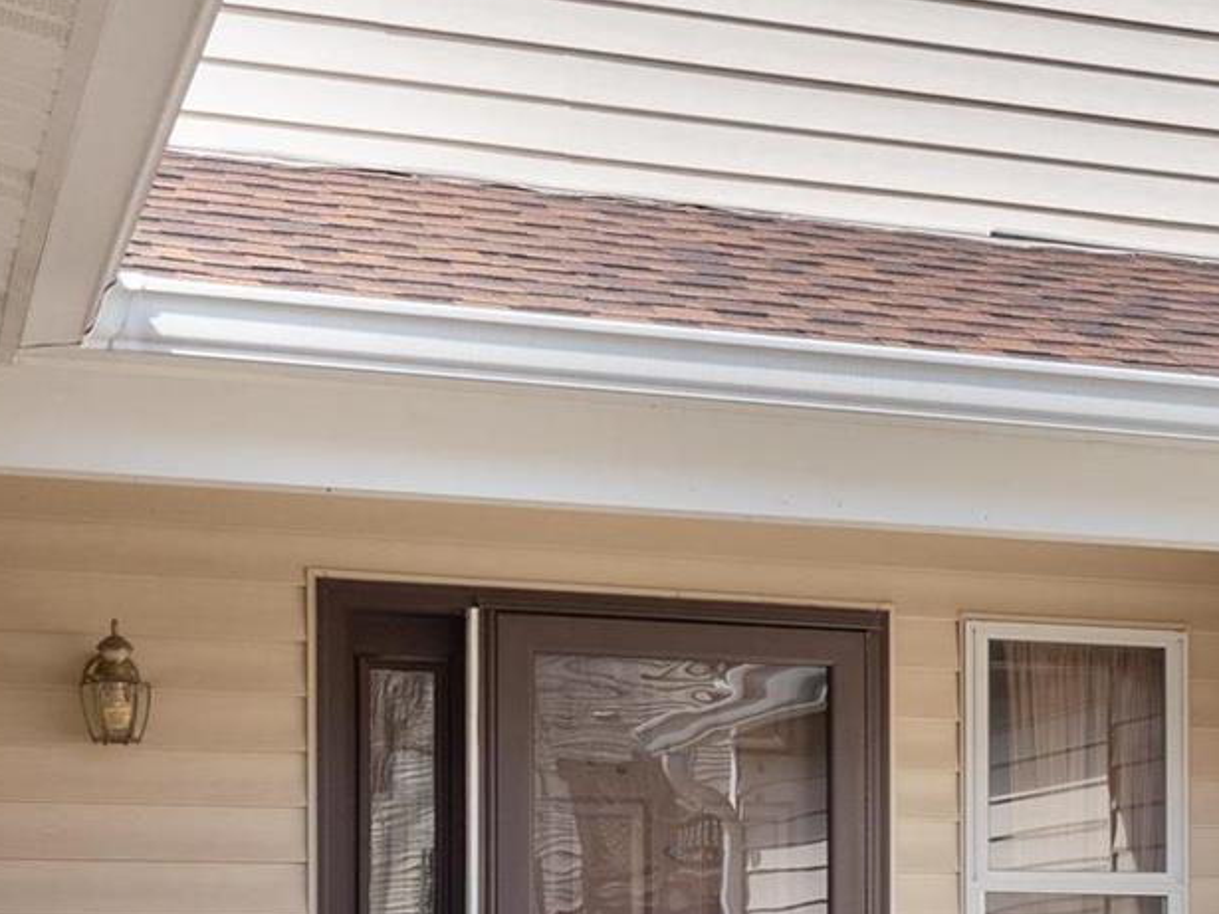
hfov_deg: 20.7
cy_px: 1025
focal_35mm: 90
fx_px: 3169
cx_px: 1368
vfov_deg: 15.9
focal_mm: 18
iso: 400
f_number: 8
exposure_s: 1/1000
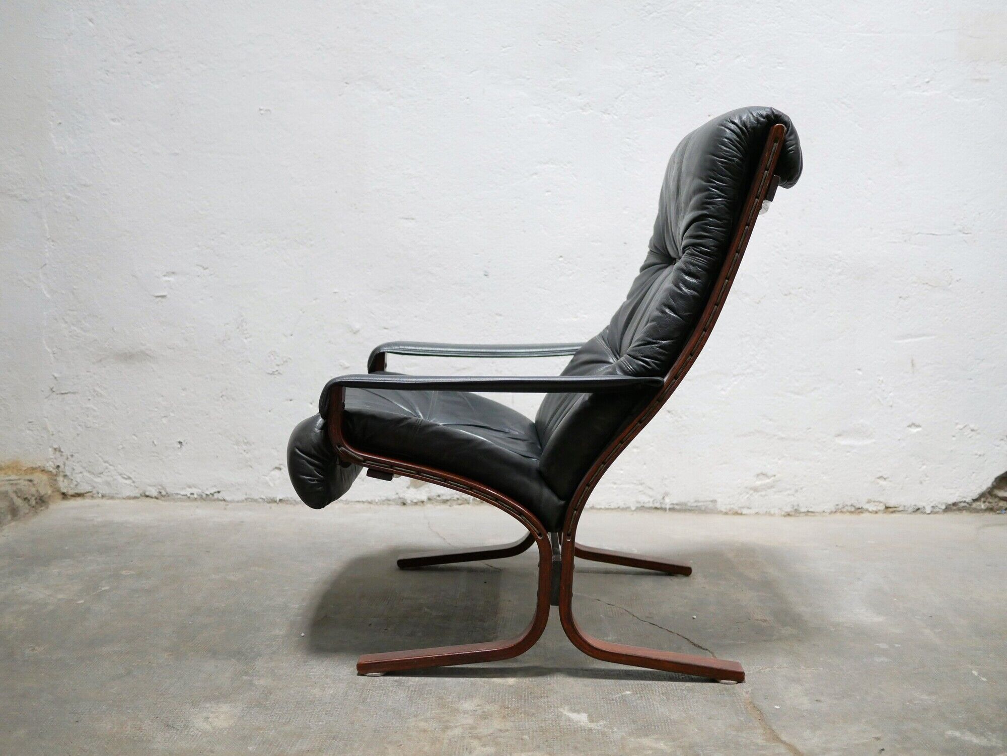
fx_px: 1164
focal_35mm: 40
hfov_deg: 46.8
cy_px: 378
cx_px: 504
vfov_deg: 36.0
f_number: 1.7
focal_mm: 20
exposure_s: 1/60
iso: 1600
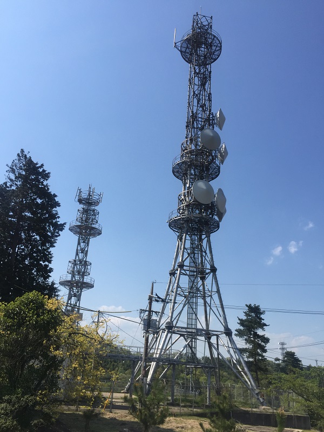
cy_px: 216
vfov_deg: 61.7
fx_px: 362
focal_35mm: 29
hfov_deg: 48.2
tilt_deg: +25.5
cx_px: 162
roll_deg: -4.0
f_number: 2.2
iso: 32
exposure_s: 1/2639
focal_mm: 4.15
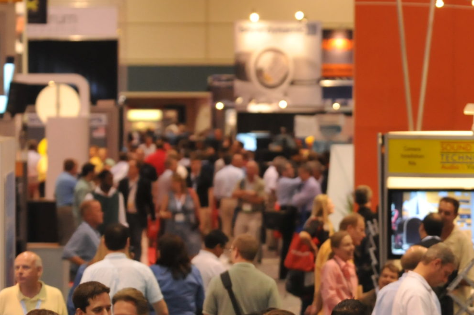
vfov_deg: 3.4
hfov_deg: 5.1
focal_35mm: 408
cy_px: 155
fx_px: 5369
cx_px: 406
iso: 800
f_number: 3.5
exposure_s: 1/60
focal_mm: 105
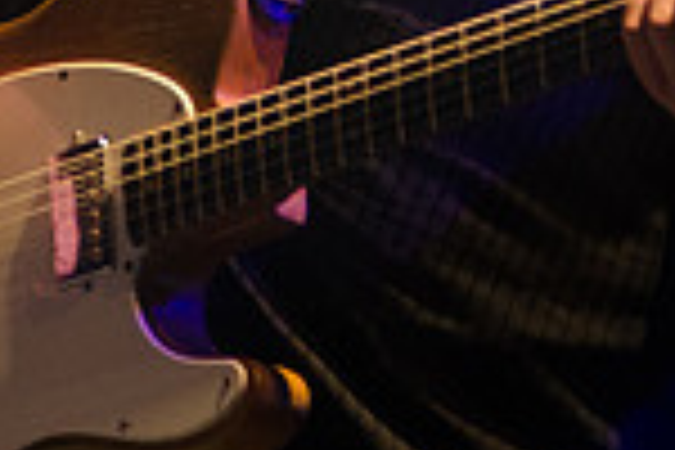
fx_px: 17455
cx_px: 580
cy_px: -304
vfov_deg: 1.5
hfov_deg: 2.2
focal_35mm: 931
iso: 1600
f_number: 3.5
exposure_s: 1/320
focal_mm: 160
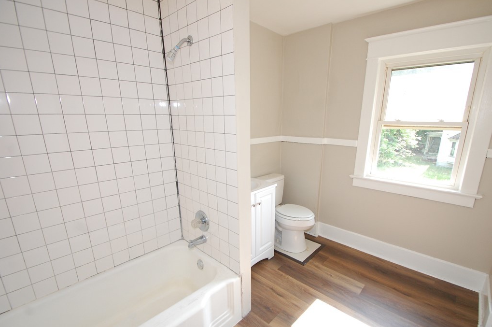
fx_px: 218
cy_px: 170
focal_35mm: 16
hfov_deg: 96.8
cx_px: 252
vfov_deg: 73.6
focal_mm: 10
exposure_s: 1/100
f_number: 5.6
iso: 800
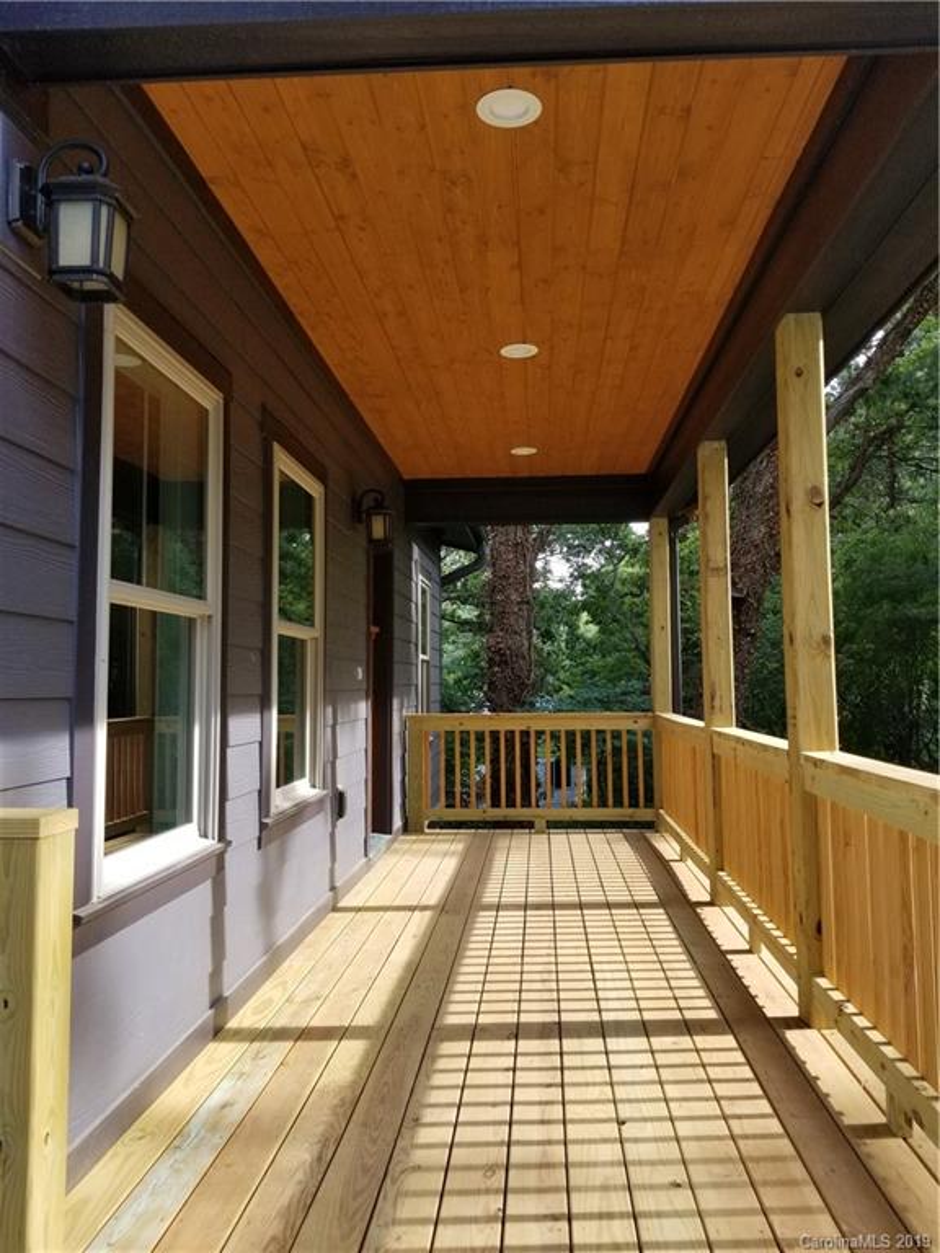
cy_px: 626
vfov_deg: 67.3
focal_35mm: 26
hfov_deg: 53.1
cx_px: 470
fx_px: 941
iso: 50
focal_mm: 4.25
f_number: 1.7
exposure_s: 1/287
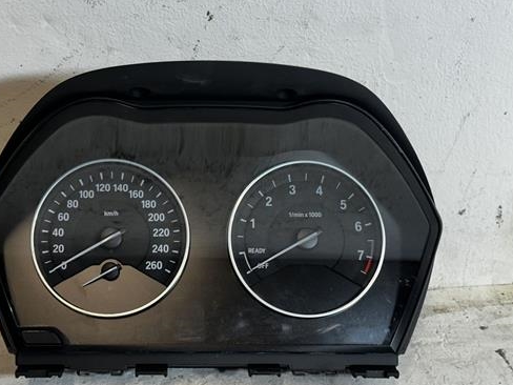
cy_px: 199
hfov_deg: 30.7
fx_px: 934
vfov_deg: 23.3
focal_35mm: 63
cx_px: 209
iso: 80
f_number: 1.78
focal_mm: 6.86
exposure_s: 1/100
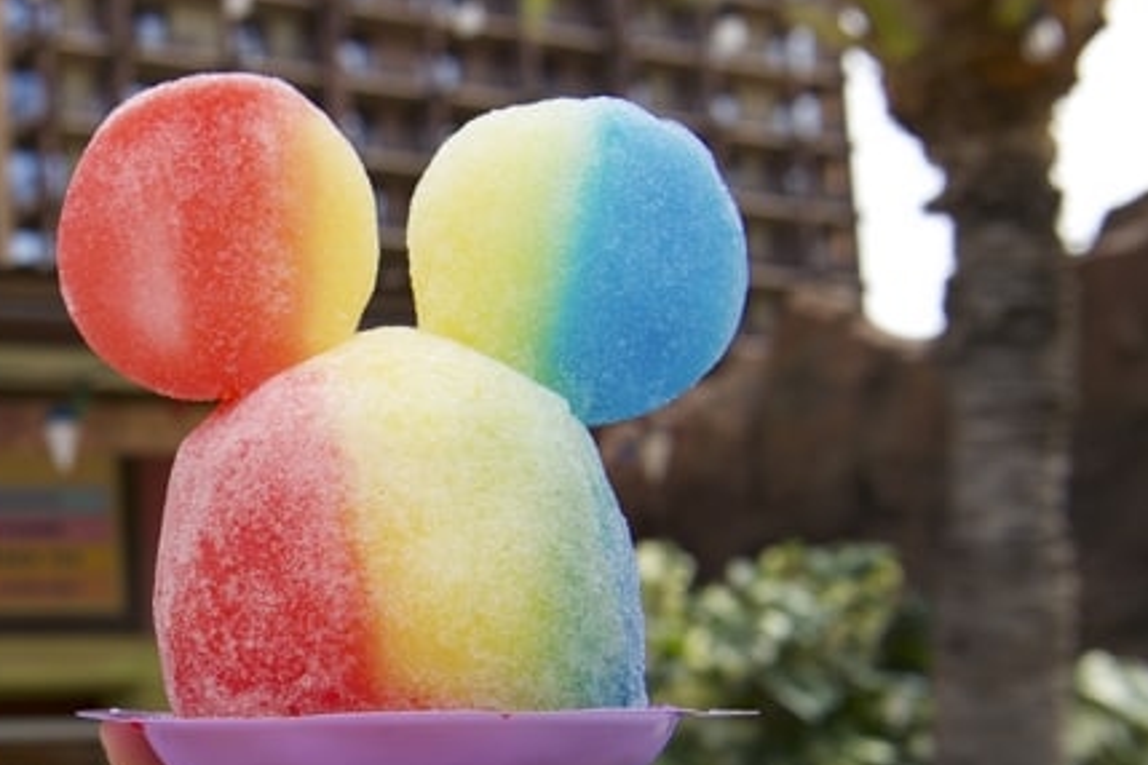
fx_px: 2678
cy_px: 559
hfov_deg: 23.5
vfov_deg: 16.2
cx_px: 94
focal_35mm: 84
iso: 200
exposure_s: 1/200
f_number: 8
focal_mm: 40
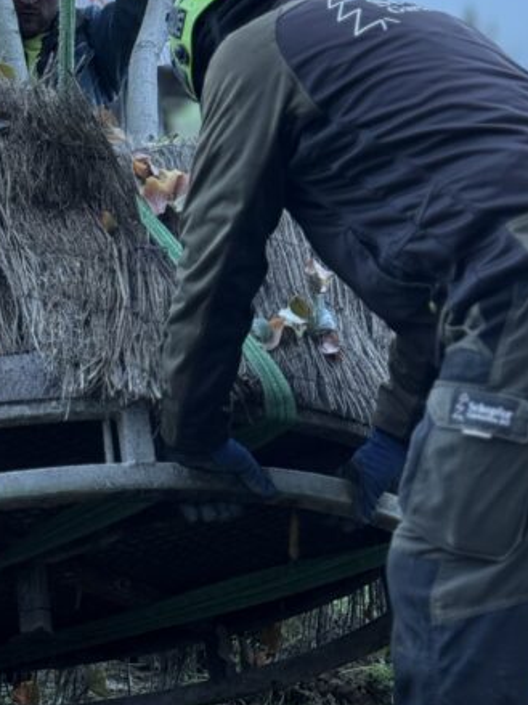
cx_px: 56
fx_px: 2279
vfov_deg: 17.3
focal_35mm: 112
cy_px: 79
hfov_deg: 13.1
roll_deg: -1.0
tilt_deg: +1.4
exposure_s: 1/134
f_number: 1.78
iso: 50
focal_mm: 6.76
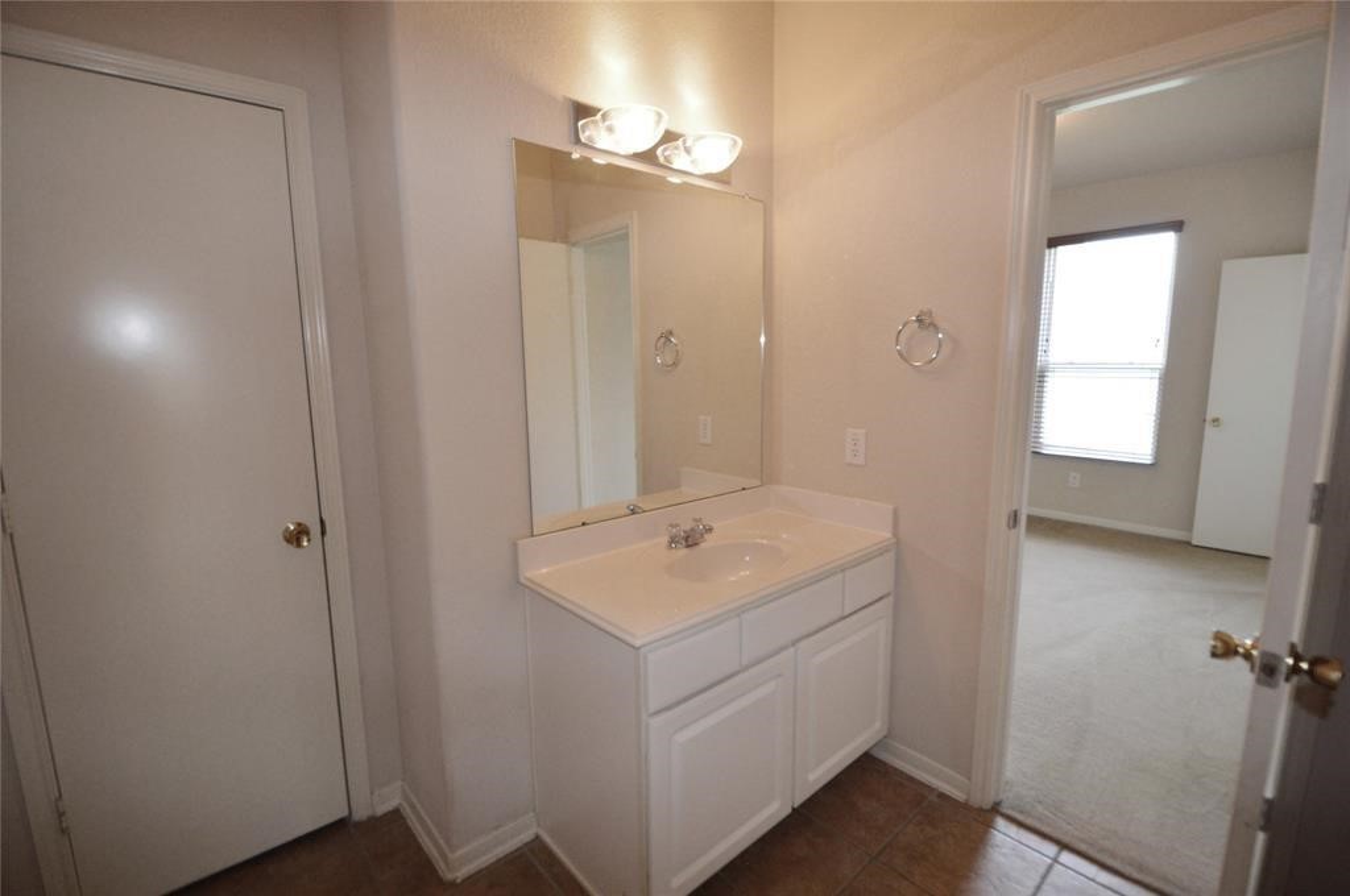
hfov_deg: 100.5
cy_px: 448
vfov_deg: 77.2
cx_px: 675
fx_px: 562
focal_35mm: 15
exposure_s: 1/60
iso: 500
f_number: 3.5
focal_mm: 10
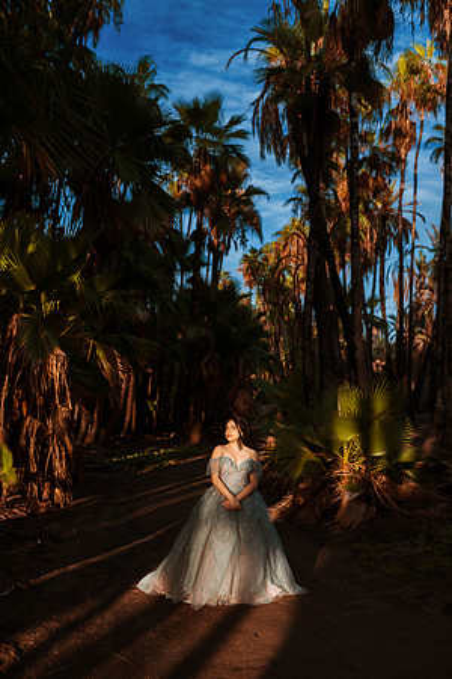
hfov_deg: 36.9
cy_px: 340
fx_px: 678
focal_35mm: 36
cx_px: 226
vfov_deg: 53.1
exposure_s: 1/1600
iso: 200
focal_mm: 36
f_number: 2.8
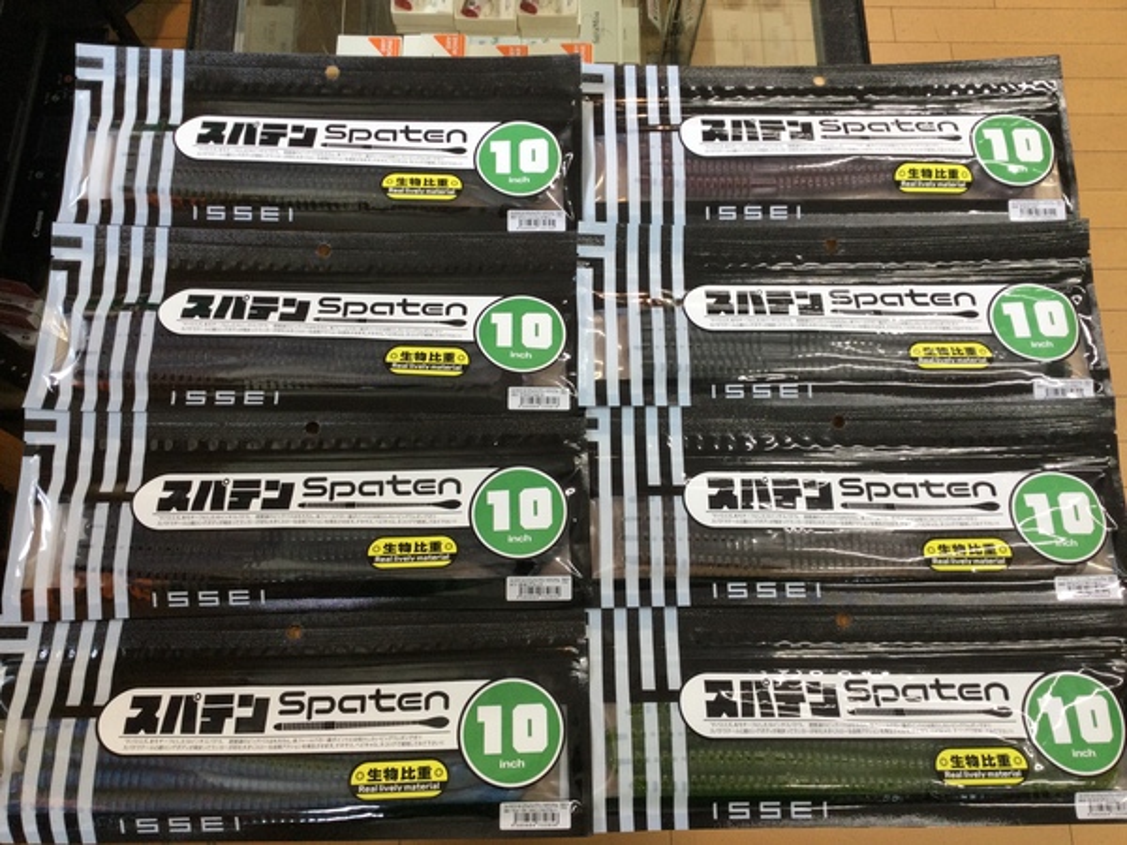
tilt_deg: -72.9
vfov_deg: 45.4
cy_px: 422
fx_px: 1009
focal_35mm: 31
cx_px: 564
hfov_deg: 58.4
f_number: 2.4
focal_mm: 3.3
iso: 25
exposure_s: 1/30
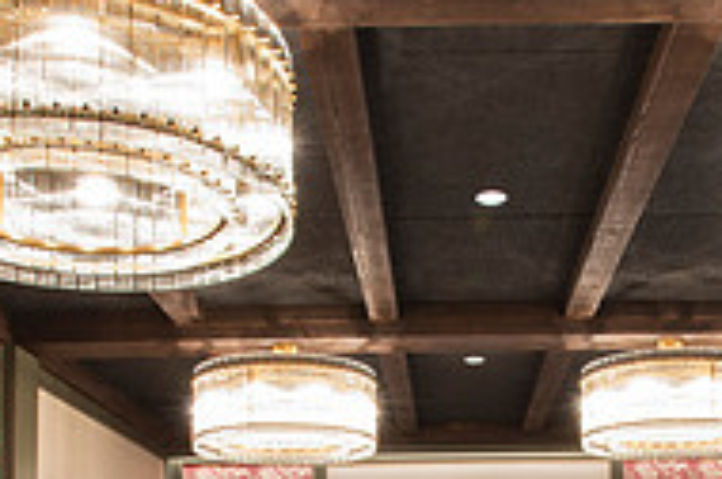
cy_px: 565
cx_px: 445
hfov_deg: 38.0
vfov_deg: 23.8
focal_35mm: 52
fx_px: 1041
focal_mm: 17
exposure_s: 8
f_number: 20
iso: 200
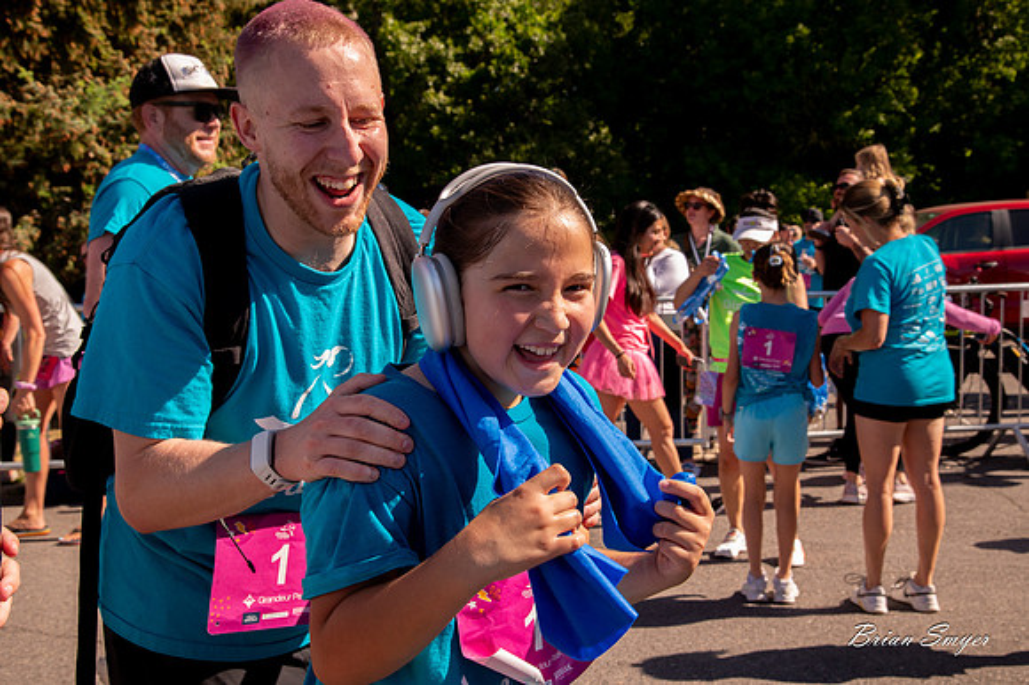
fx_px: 1314
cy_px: 342
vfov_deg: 29.2
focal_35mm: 46
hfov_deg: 42.8
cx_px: 514
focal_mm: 46
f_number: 11
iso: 800
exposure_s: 1/640
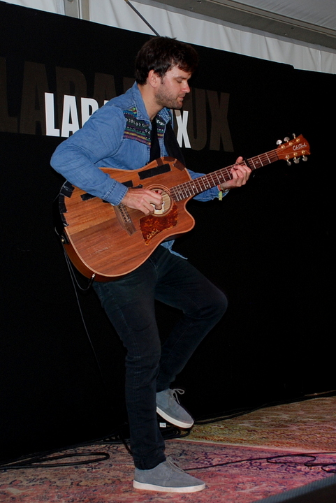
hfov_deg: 29.0
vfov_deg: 42.3
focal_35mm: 46
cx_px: 168
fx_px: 650
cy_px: 252
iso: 320
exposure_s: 1/60
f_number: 4.2
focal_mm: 31
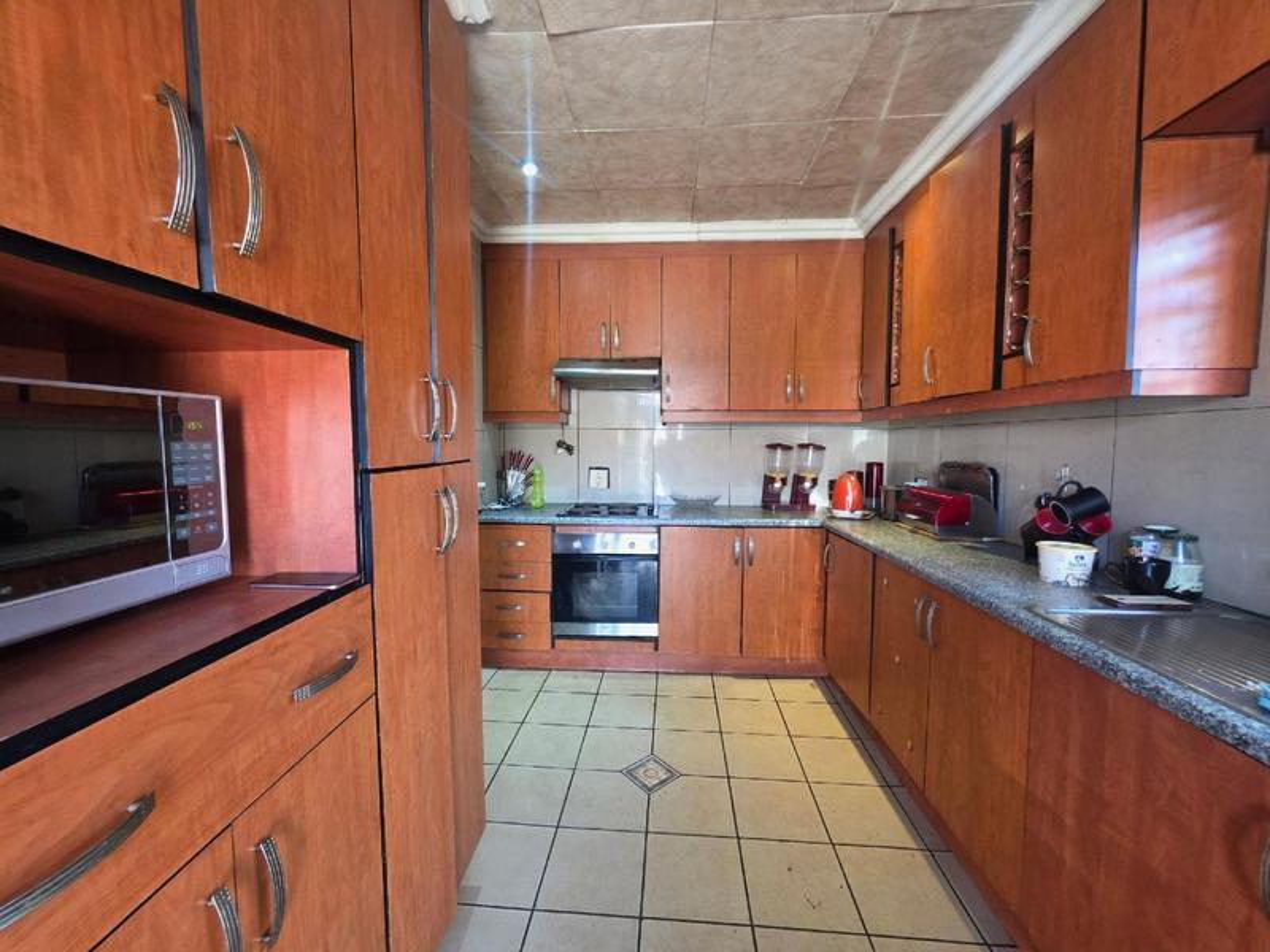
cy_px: 476
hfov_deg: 106.2
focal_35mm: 13
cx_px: 635
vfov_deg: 89.9
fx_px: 477
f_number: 1.9
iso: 400
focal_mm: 2.2
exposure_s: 1/50.3
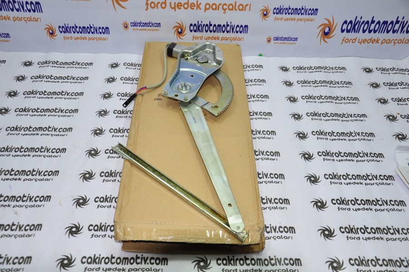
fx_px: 426
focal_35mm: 38
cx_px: 204
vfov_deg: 35.4
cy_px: 136
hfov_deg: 51.3
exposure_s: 1/60
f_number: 4.5
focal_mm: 25
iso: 200
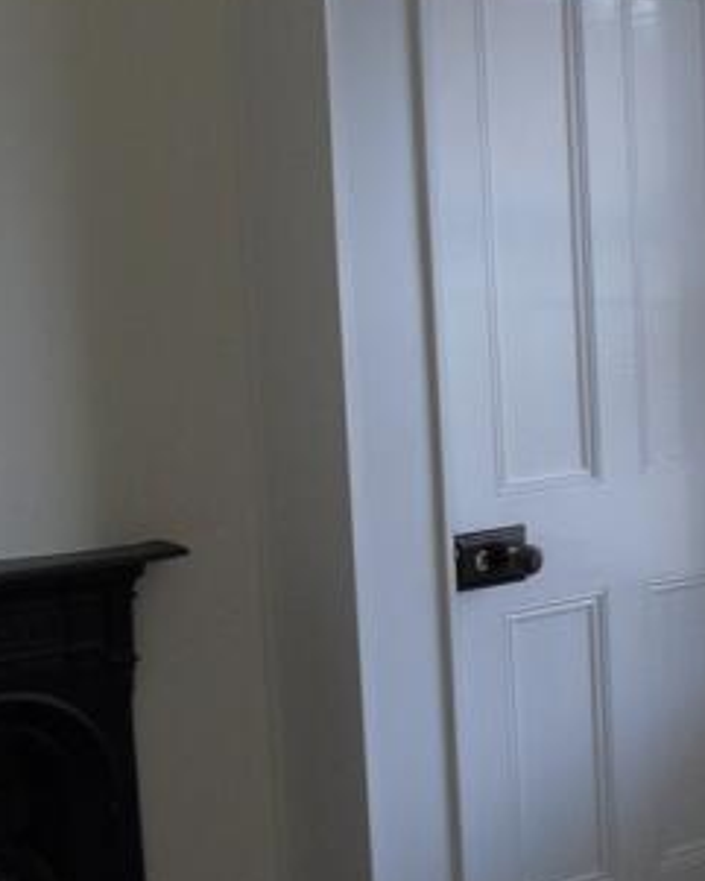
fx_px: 2164
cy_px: 427
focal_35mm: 83
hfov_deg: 18.1
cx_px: 685
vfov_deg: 23.0
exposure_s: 1/30
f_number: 3.4
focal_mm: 4.4
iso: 100
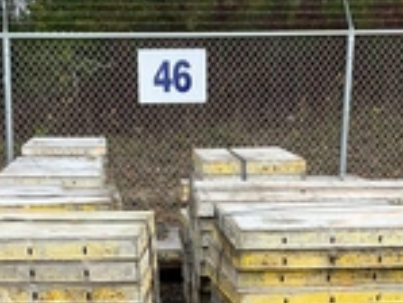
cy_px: 319
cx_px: 184
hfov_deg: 25.0
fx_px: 909
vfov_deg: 18.3
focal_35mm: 78
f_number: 1.8
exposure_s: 1/422
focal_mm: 3
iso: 25
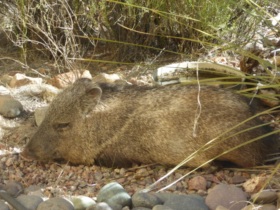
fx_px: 1213
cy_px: 105
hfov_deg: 13.2
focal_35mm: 150
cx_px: 140
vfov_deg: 9.9
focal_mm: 24.2
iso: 100
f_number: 5.3
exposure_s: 1/80
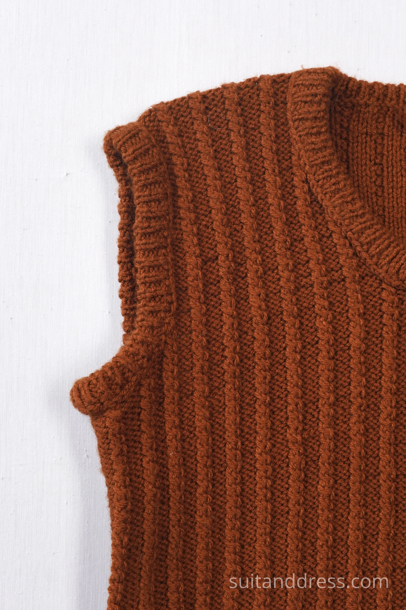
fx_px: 812
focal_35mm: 48
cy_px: 305
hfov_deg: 28.1
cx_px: 203
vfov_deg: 41.1
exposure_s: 1/60
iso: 320
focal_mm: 32
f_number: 7.1
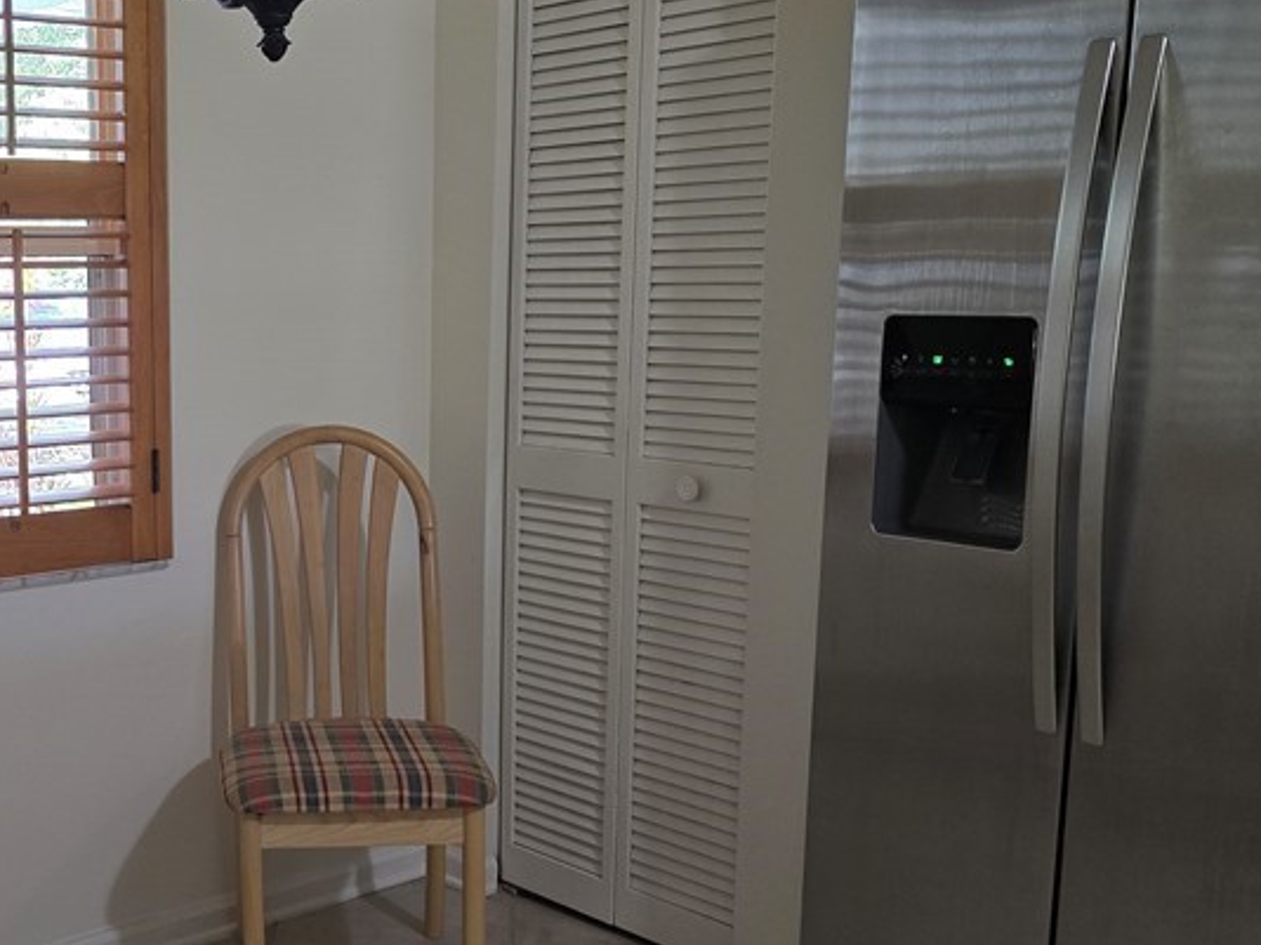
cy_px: 570
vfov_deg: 32.8
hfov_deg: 40.7
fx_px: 1602
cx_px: 203
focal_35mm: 44
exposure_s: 1/120
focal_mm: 6.3
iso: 320
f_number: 1.7
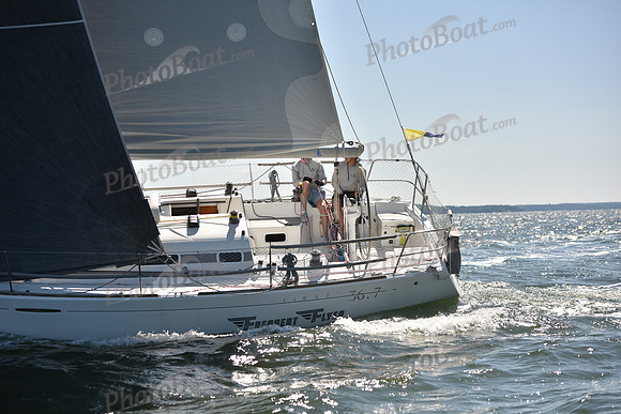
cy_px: 207
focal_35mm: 70
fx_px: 1208
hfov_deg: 28.8
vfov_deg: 19.5
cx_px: 310
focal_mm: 70
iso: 250
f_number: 4
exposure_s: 1/1250
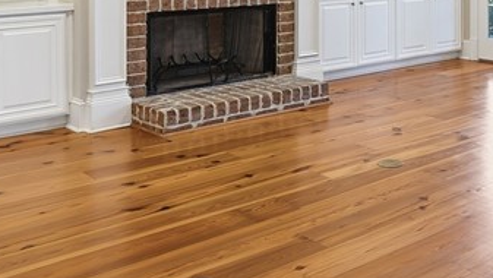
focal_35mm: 54
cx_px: 424
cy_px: -64
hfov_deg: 36.6
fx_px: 706
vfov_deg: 20.7
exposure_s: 1/125
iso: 320
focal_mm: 16
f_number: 9
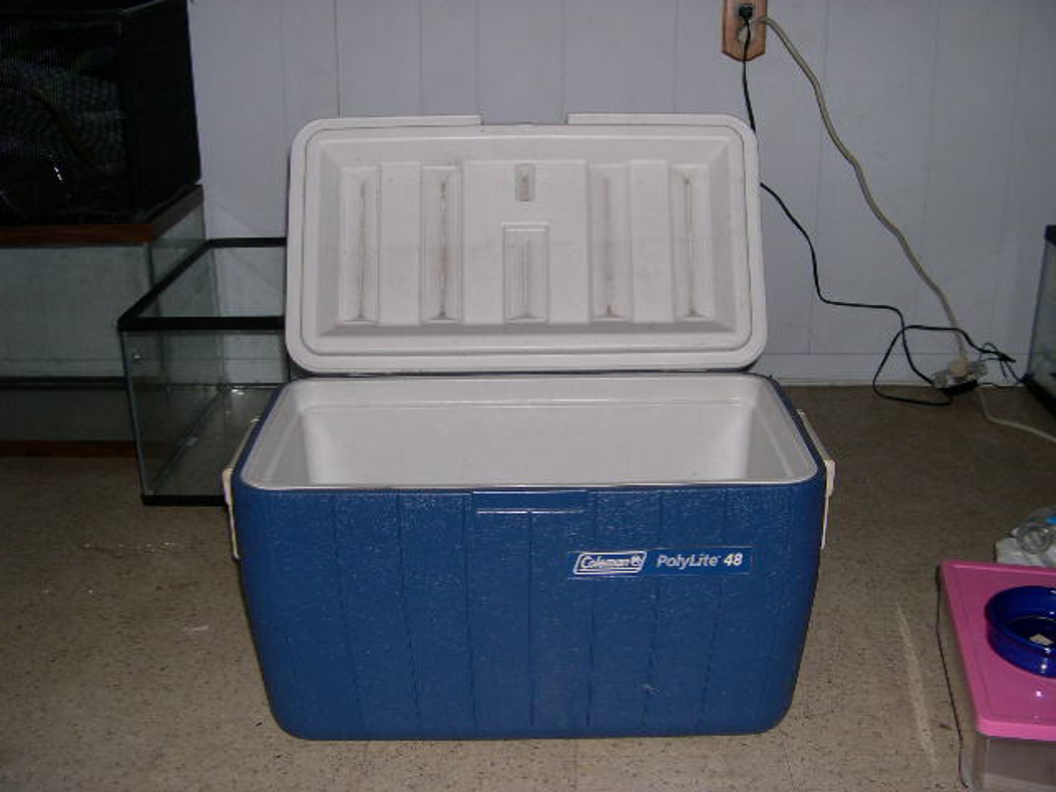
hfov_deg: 49.0
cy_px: 396
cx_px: 528
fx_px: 1159
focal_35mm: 38
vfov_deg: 37.7
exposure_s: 1/60
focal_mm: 8
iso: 100
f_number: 2.8
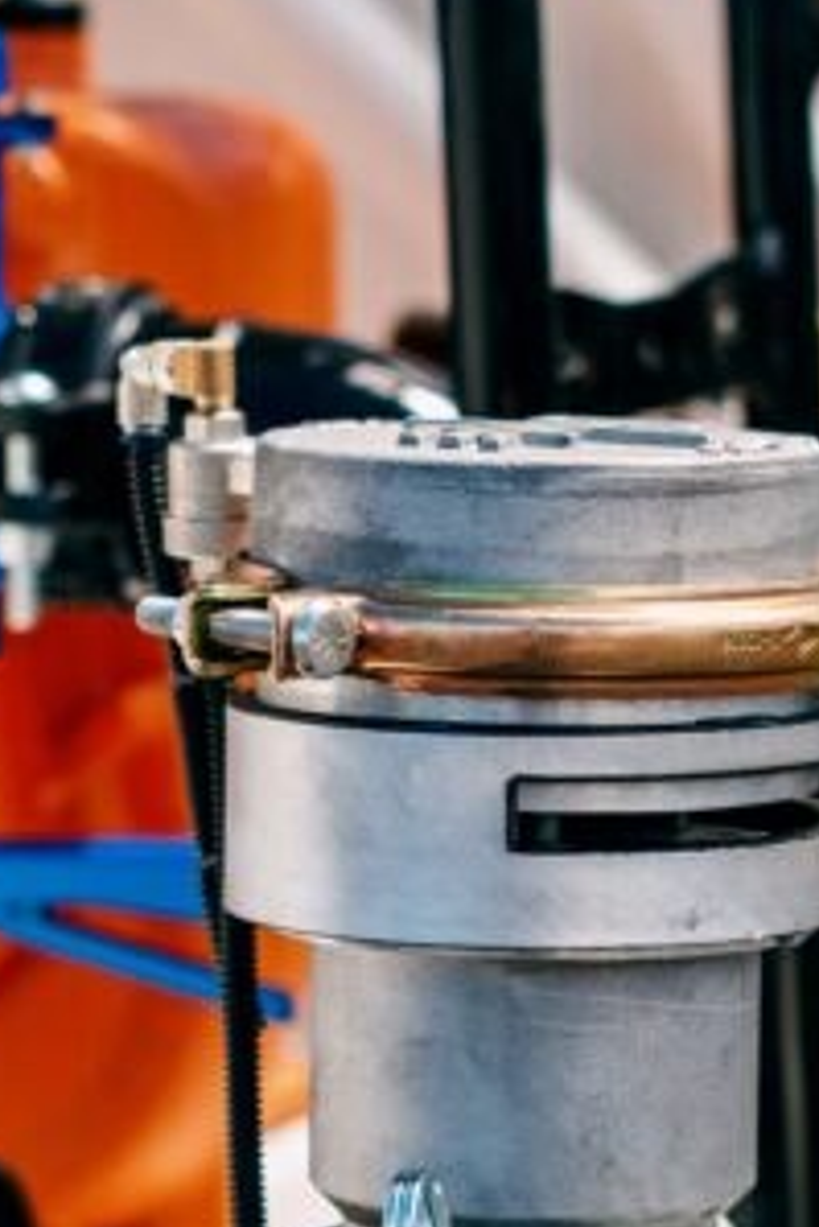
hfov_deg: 8.0
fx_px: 5862
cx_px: 554
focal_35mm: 172
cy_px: 799
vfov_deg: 11.9
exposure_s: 1/1600
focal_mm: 33
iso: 100
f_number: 2
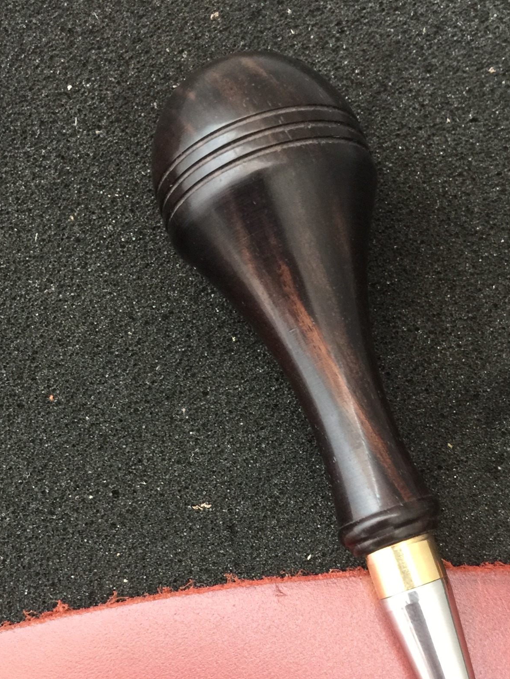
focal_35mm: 49
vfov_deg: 37.2
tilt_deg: -81.9
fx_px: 962
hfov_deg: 29.4
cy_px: 566
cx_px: 352
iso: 100
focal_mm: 4.15
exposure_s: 1/10
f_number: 2.2
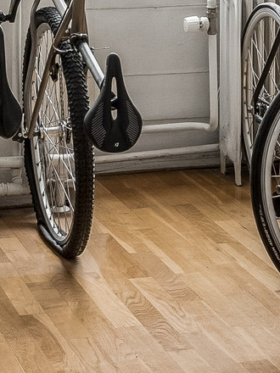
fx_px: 1336
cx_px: 109
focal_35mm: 124
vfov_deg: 14.9
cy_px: -174
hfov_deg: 12.0
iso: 400
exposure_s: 1/100
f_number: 7.1
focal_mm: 12.6
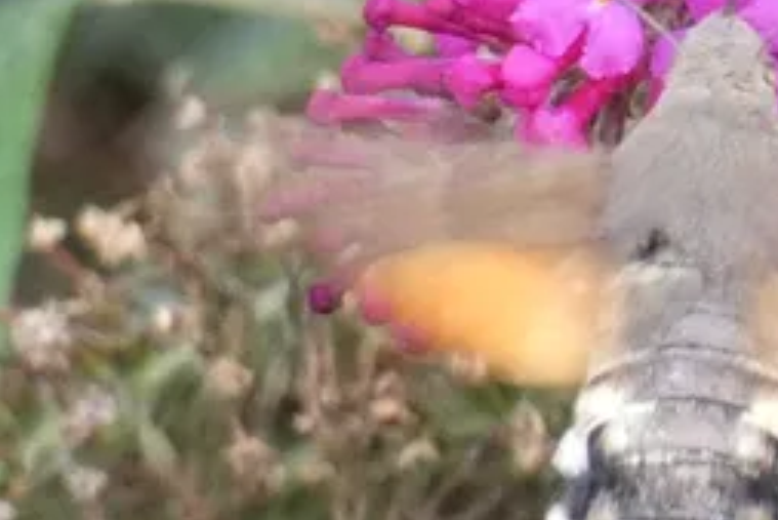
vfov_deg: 2.4
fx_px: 12325
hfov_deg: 3.6
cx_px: 784
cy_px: 228
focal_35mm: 570
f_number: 5.5
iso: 500
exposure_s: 1/80
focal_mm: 38.9
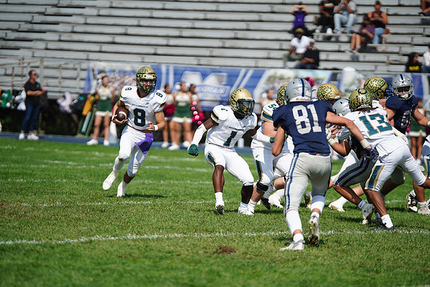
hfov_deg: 7.9
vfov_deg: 5.3
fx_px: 3118
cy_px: 144
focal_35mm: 261
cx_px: 215
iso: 400
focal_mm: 261
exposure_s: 1/8000
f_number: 2.8
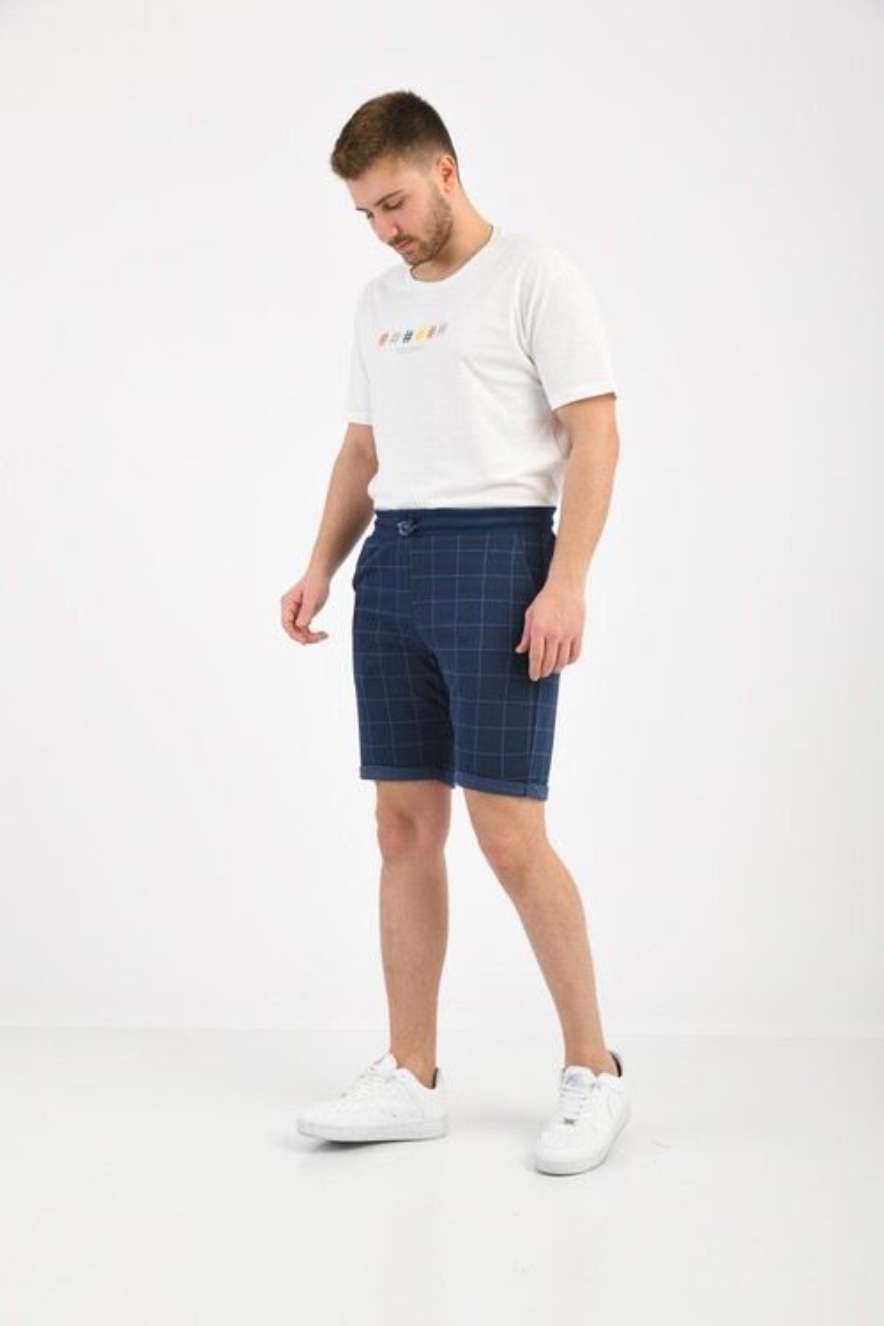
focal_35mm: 48
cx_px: 442
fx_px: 1768
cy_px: 663
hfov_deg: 28.1
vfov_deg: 41.1
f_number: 7.1
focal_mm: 48
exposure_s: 1/160
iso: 100
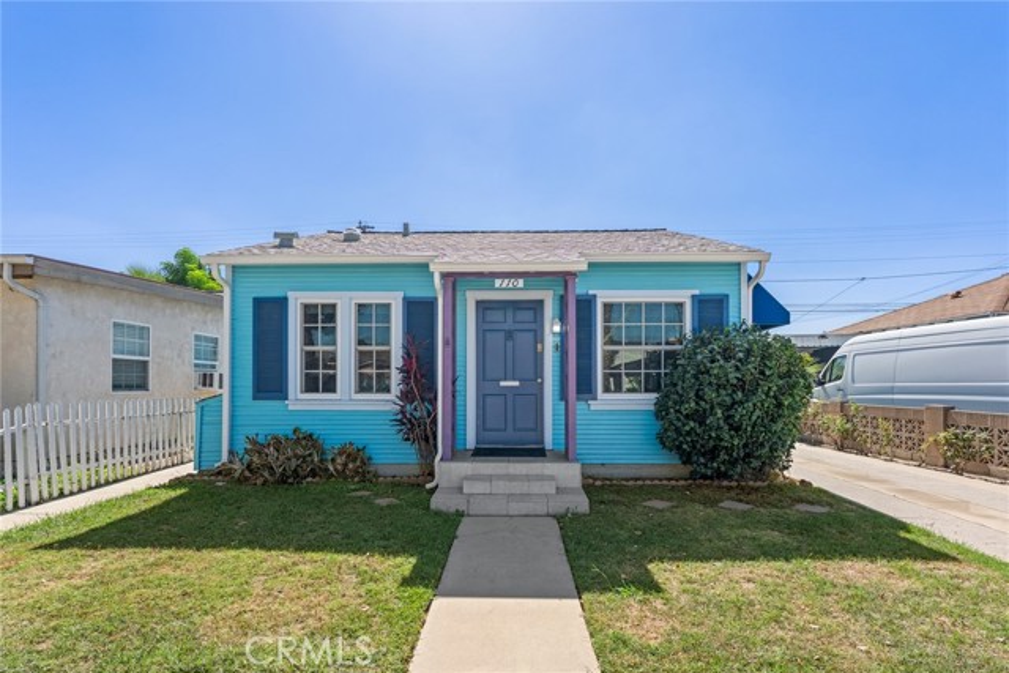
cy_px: 336
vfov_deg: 67.7
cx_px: 504
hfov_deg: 90.3
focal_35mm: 18
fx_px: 502
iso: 320
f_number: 6.3
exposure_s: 1/250
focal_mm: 17.9
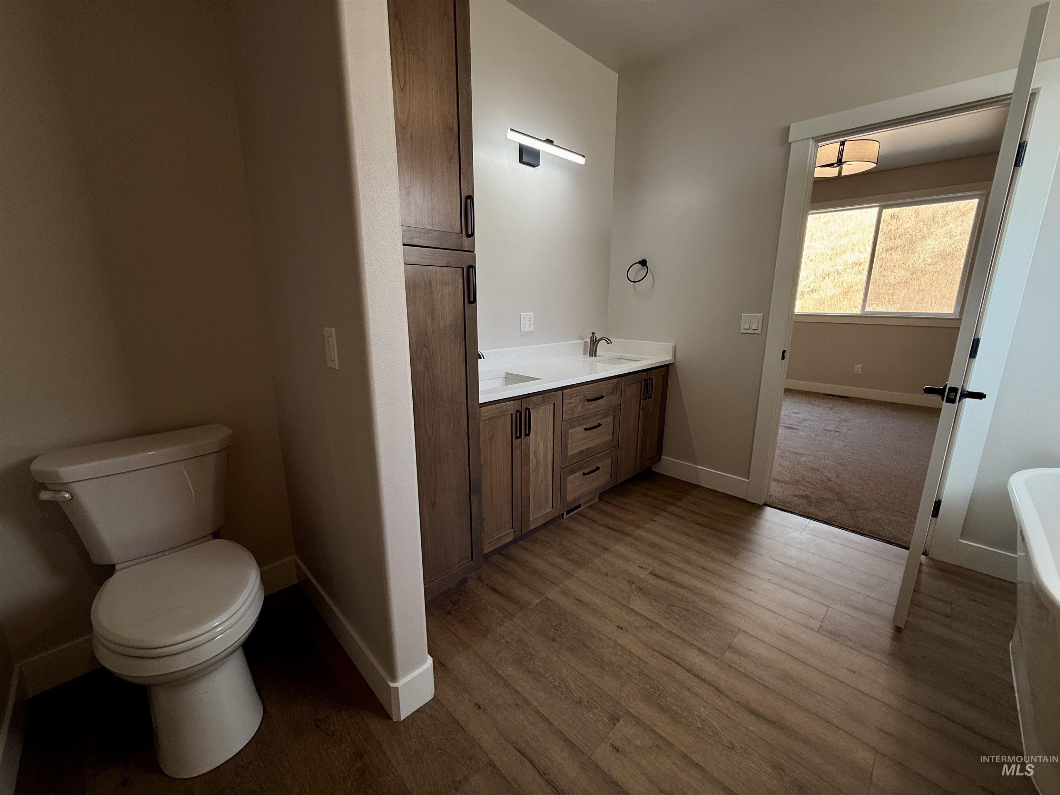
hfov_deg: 102.1
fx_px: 429
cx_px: 530
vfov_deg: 85.7
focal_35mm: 14
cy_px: 398
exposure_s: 1/120
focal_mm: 2.22
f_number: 2.2
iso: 100
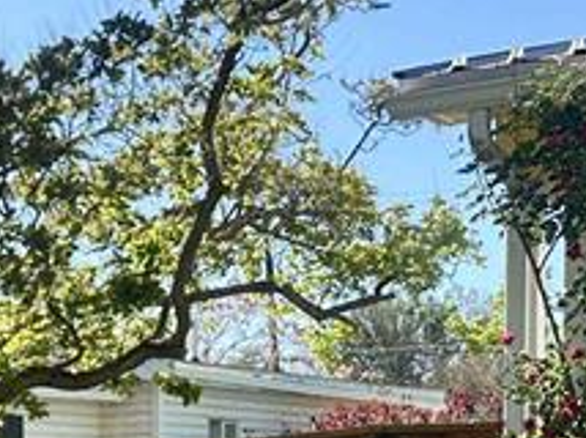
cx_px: 115
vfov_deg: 12.4
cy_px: 605
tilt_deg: -4.0
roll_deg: +0.8
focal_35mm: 115
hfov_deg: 17.0
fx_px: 1945
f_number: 1.78
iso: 80
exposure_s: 1/1664
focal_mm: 6.86
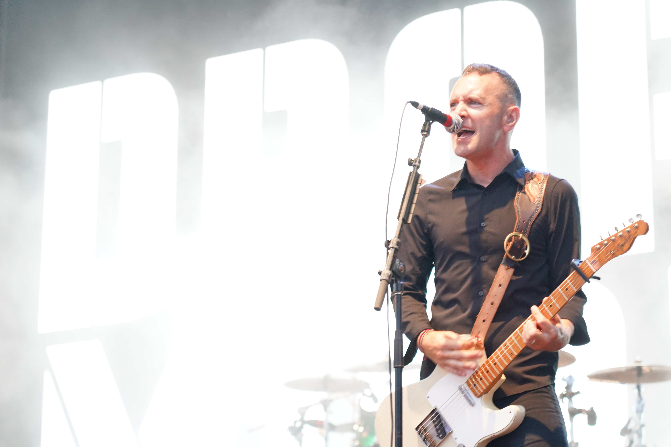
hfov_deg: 19.5
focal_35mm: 105
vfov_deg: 13.0
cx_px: 336
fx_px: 1957
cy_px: 224
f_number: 4
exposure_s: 1/125
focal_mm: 105
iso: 4000
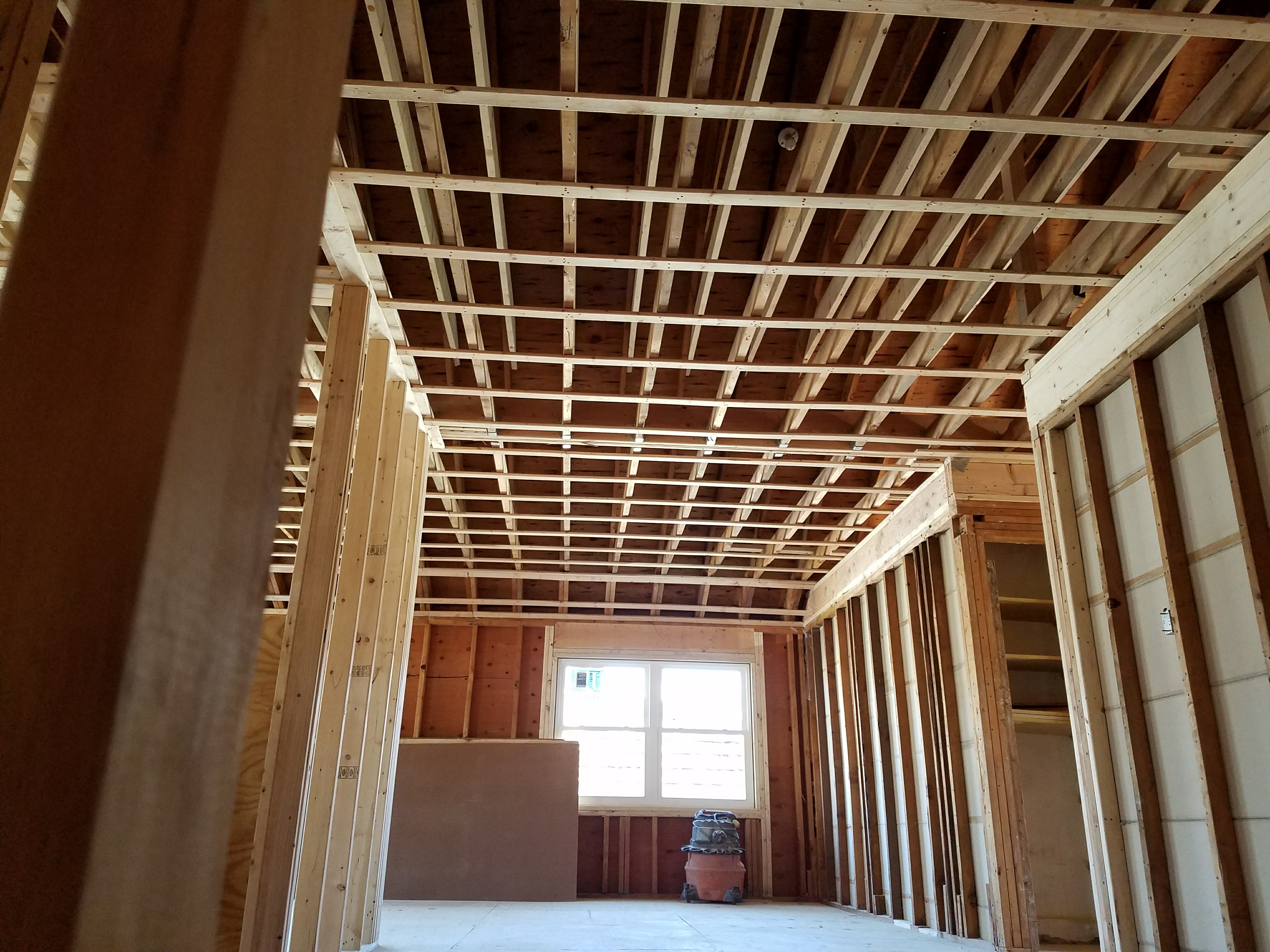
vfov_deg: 53.1
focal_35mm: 26
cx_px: 635
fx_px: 954
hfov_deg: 67.3
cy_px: 476
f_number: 1.7
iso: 200
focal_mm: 4.2
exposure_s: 1/60
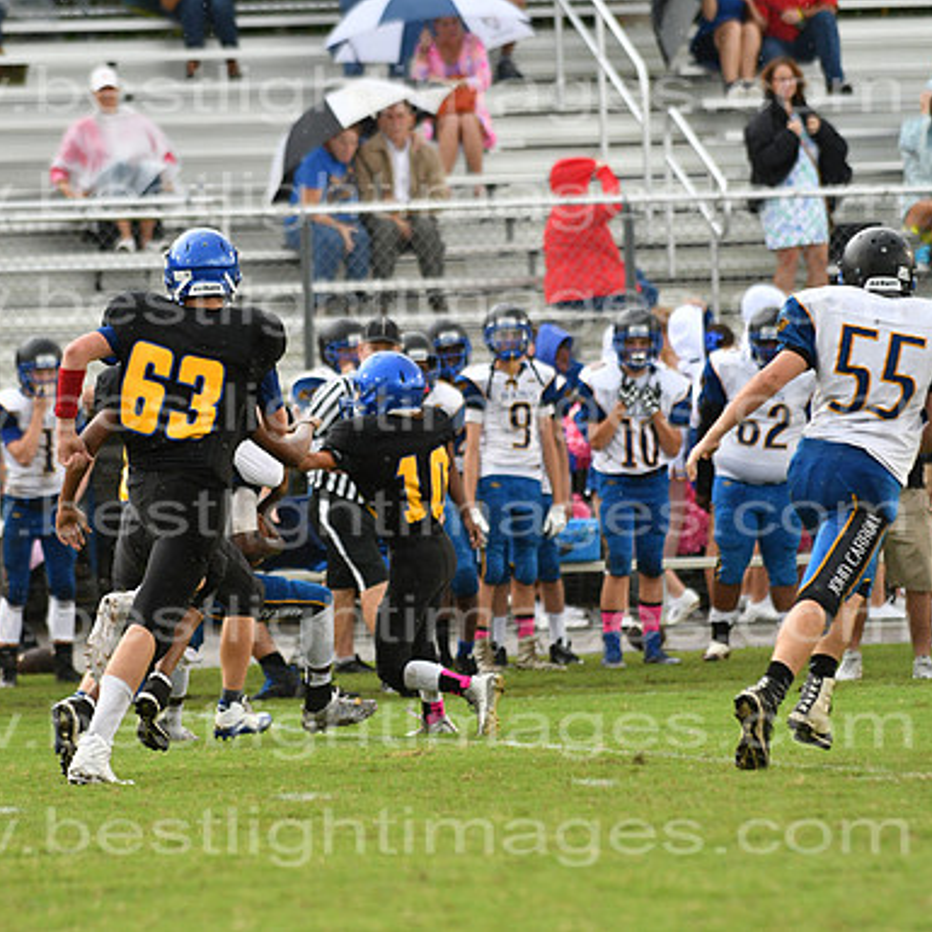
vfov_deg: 6.5
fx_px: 8194
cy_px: 466
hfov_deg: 6.5
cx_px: 363
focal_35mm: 269
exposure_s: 1/800
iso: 1000
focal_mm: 140
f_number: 3.5
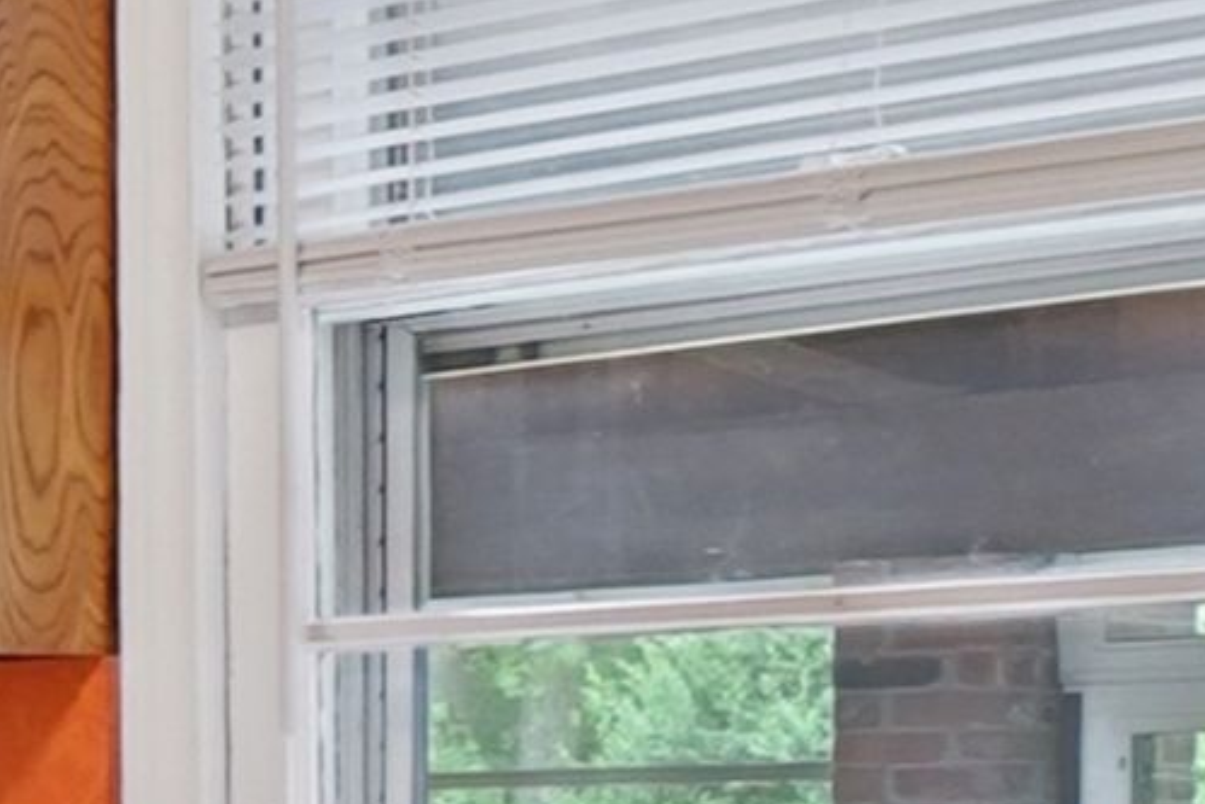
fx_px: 3917
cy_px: 880
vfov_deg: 11.6
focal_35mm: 117
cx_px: -2107
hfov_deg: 11.9
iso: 800
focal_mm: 10
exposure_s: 1/5
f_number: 8
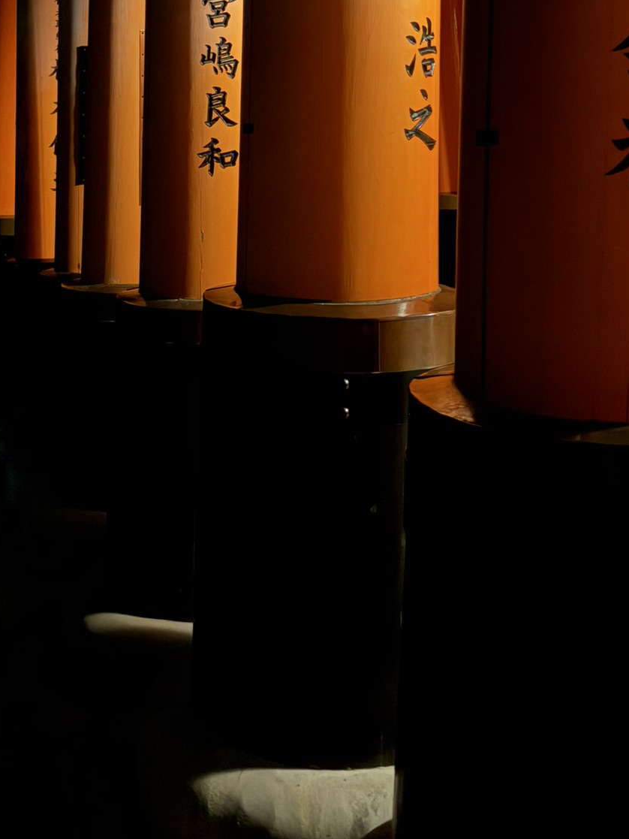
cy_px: 131
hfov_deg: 32.6
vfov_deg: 40.6
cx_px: 218
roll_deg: +1.3
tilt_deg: -0.9
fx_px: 1066
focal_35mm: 44
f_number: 1.78
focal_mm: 6.76
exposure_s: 1/2
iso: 4000
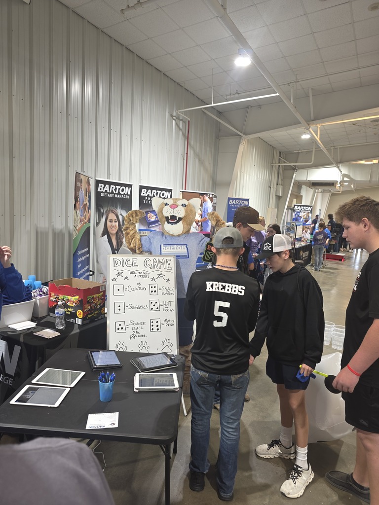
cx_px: 190
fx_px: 336
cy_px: 252
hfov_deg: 58.9
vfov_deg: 73.9
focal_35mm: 23
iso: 200
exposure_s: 1/60
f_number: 1.7
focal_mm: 6.3
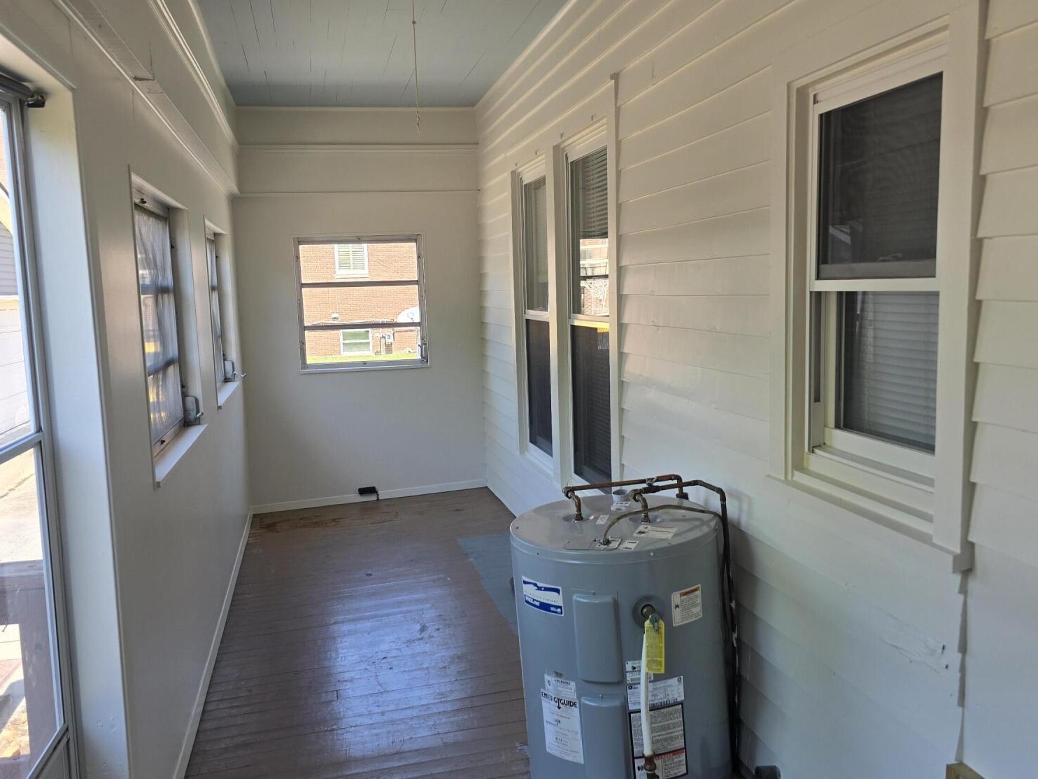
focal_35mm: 31
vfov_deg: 45.4
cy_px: 400
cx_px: 515
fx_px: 930
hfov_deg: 58.4
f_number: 1.7
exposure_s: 1/180
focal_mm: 6.3
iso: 32
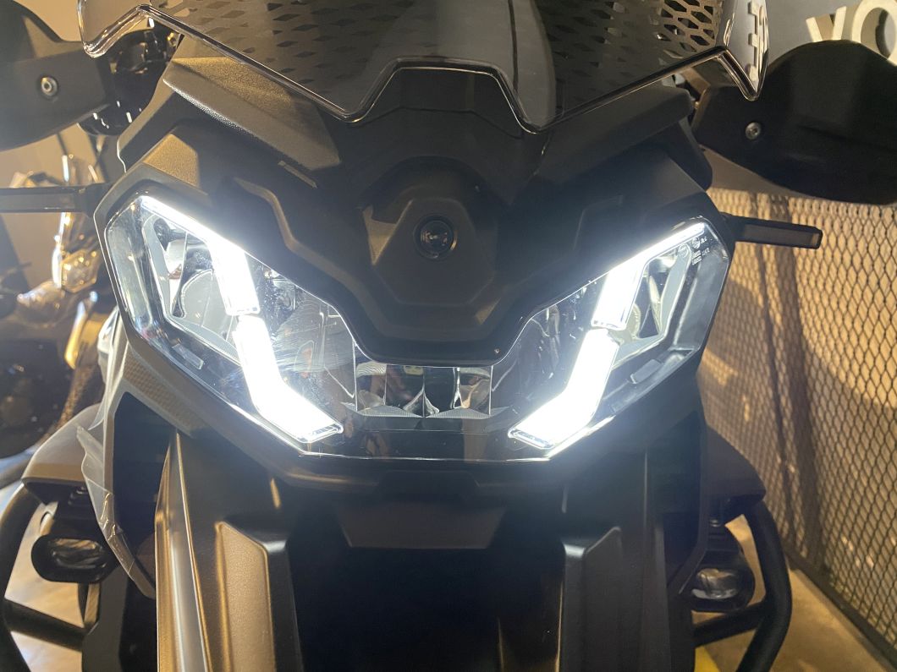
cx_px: 448
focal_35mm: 26
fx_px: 674
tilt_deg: -16.0
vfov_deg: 53.1
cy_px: 336
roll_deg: +14.5
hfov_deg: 67.3
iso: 320
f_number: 1.8
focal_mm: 4.25
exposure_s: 1/50
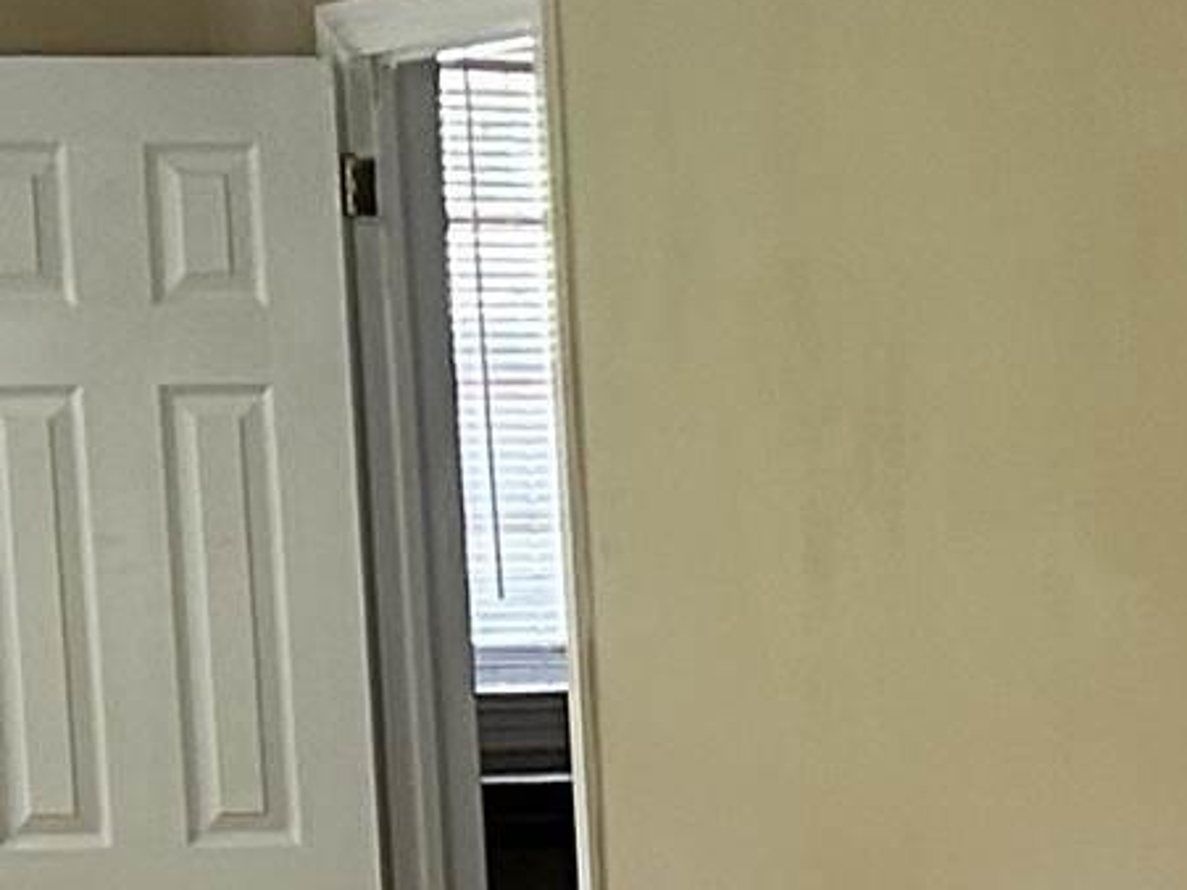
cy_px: 1417
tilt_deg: -9.3
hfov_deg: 10.5
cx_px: 2148
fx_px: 6068
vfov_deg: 8.2
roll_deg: +0.7
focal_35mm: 177
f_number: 1.5
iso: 160
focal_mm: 5.7
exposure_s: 1/60
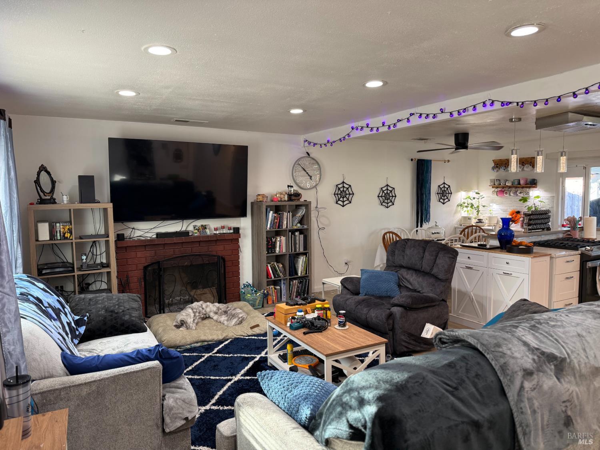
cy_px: 225
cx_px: 300
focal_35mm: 24
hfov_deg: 71.6
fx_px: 416
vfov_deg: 56.8
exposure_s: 1/60
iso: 160
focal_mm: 6.76
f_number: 1.78
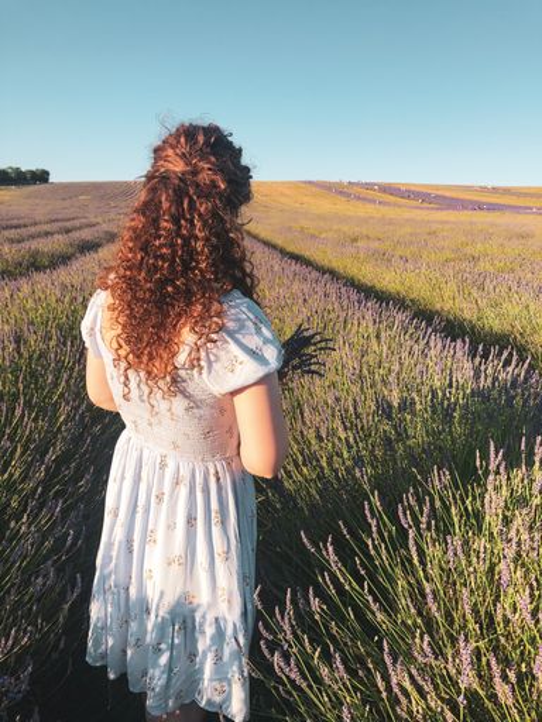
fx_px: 585
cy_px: 361
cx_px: 271
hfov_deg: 49.7
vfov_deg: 63.4
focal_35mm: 28
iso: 20
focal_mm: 3.99
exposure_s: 1/1050
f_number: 1.8
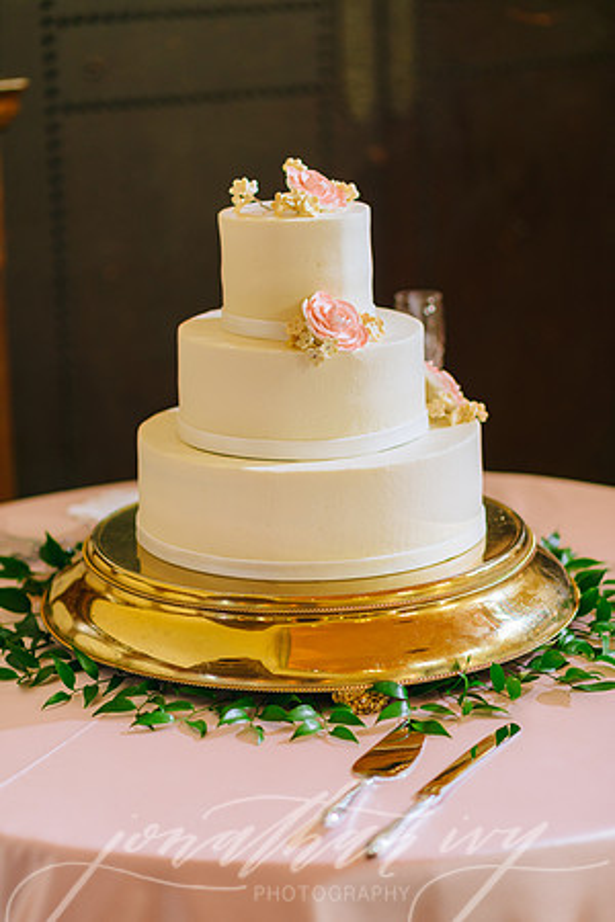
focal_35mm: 85
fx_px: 2178
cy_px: 461
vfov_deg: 23.9
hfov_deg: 16.1
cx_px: 308
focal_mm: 85
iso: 125
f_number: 2.2
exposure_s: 1/160
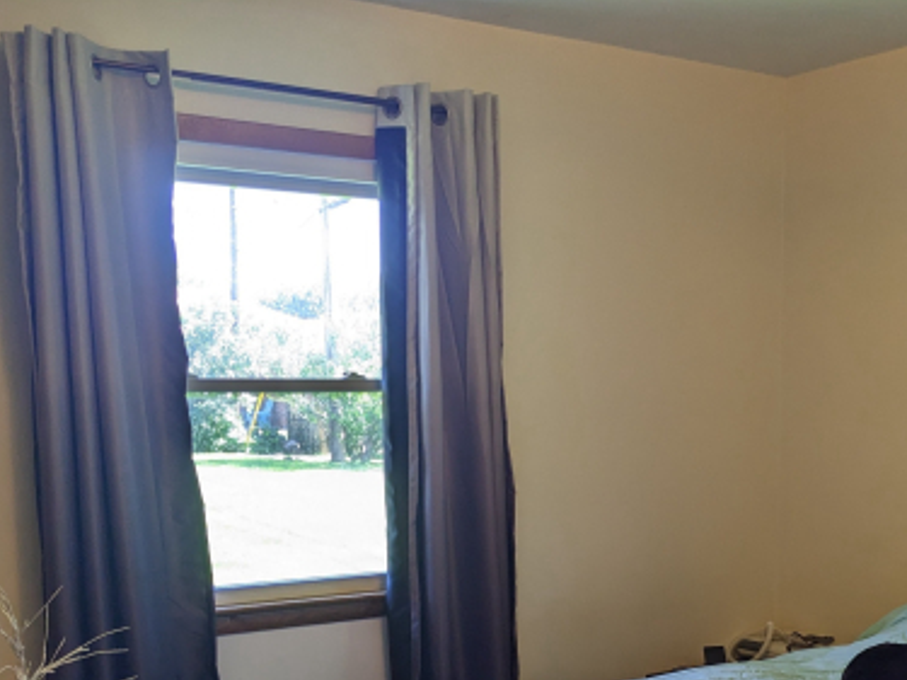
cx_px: 671
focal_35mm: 48
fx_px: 1257
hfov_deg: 38.7
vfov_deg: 29.1
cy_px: 603
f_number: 1.73
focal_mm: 4.38
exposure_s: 1/60
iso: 52
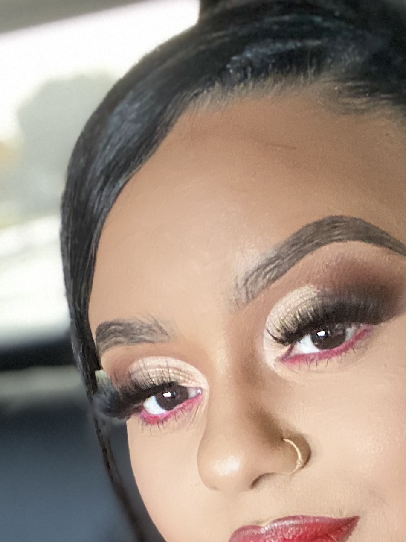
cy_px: 540
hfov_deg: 20.1
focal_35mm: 73
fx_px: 1141
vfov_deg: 25.4
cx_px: 285
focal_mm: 2.71
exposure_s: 1/40
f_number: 2.2
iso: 400
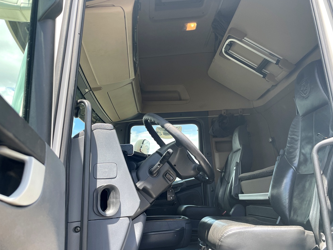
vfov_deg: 51.4
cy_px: 125
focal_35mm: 27
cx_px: 172
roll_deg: +4.3
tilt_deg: +15.9
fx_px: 260
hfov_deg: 65.3
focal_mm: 4.2
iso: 32
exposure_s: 1/418
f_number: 1.6
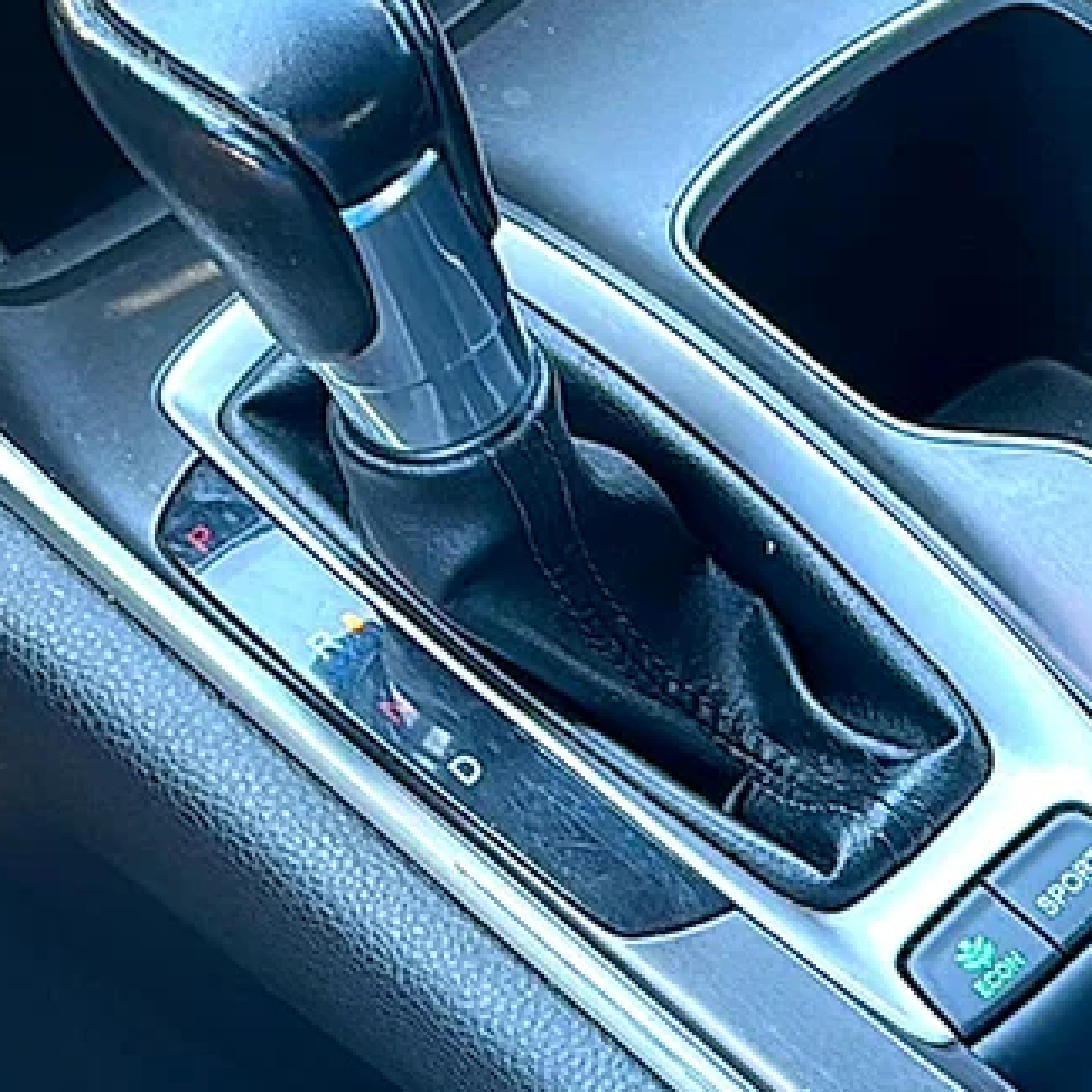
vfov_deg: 22.2
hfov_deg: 21.8
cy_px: 539
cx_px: 941
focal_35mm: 78
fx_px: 2784
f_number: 1.78
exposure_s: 1/50
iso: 64
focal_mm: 6.86
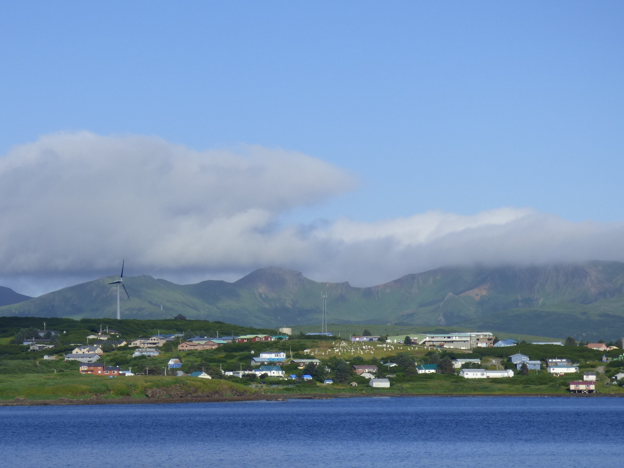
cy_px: 292
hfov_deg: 15.5
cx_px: 228
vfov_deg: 11.7
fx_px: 2289
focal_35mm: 127
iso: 100
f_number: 4.7
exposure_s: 1/1000
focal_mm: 16.53
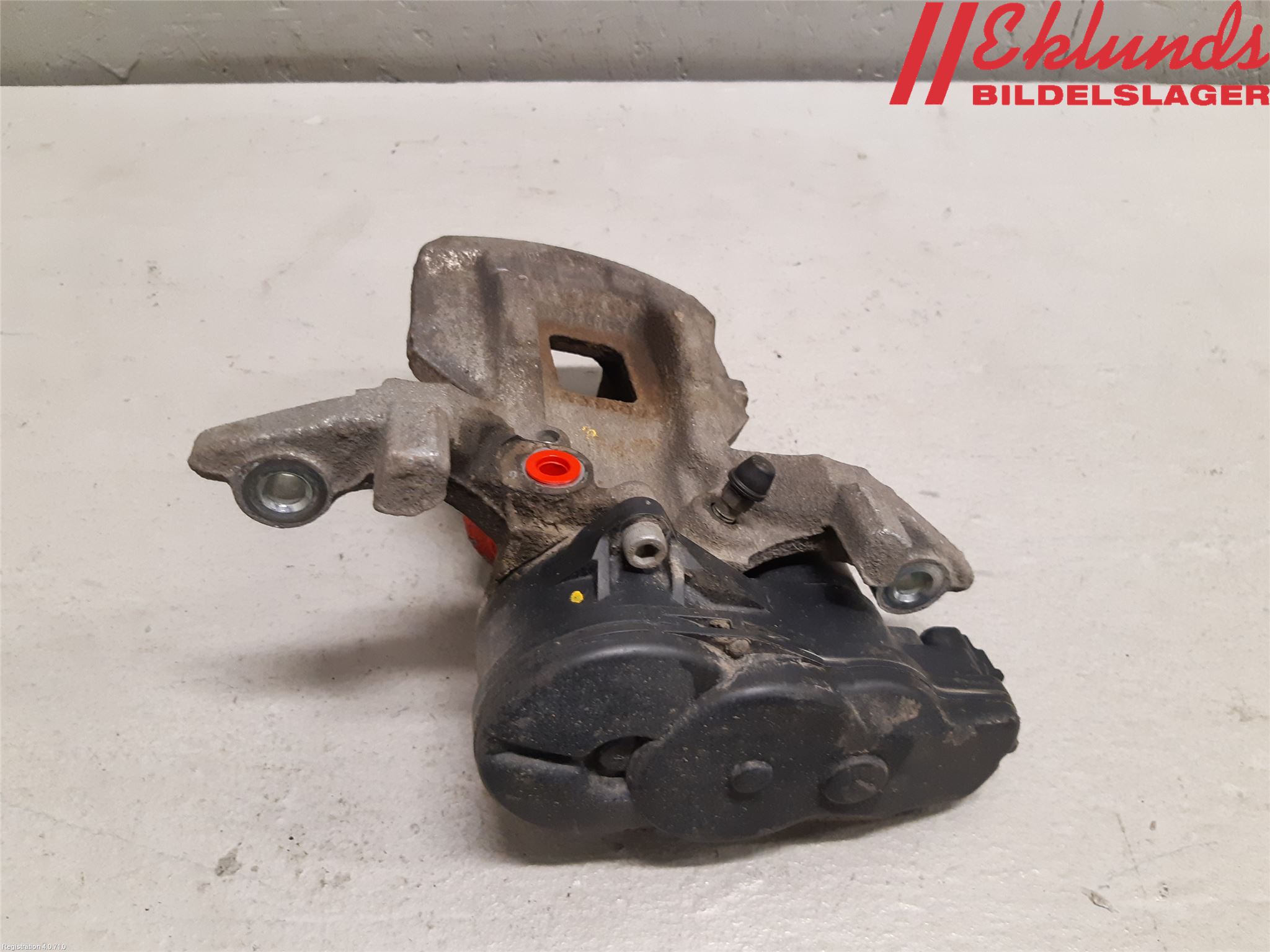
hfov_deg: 67.3
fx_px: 954
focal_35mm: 26
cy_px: 476
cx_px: 635
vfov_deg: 53.1
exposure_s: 1/40
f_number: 1.7
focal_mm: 3.93
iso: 250
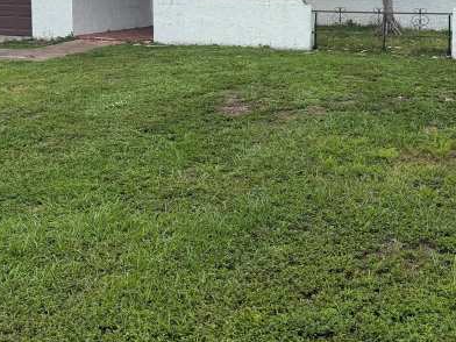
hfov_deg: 38.8
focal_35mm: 49
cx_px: 270
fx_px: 645
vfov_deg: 28.6
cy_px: 41
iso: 80
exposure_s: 1/2907
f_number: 1.78
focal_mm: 6.76
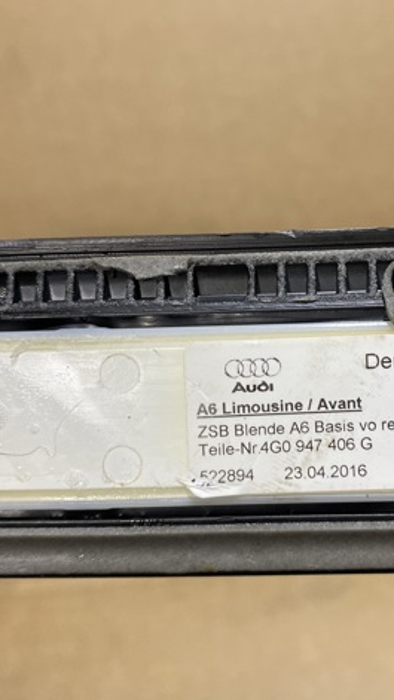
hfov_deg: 31.4
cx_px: 294
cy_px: 351
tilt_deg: -45.3
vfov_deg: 54.0
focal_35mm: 37
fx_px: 687
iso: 100
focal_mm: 4.25
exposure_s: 1/100
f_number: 1.8
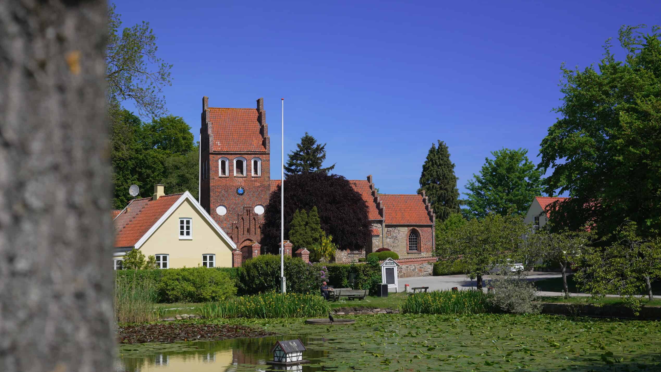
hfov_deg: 37.5
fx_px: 973
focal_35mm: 56
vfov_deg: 21.6
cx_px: 329
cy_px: 201
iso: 125
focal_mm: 35
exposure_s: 1/200
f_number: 2.8
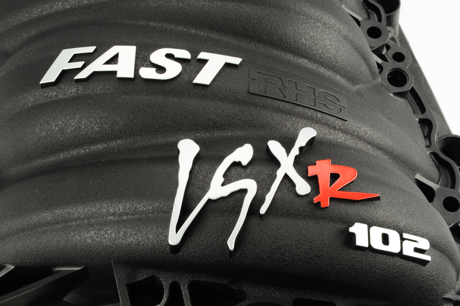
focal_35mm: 52
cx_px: 230
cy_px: 153
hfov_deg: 37.9
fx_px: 670
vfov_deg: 25.7
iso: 500
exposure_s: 1/3
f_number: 25
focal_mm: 35
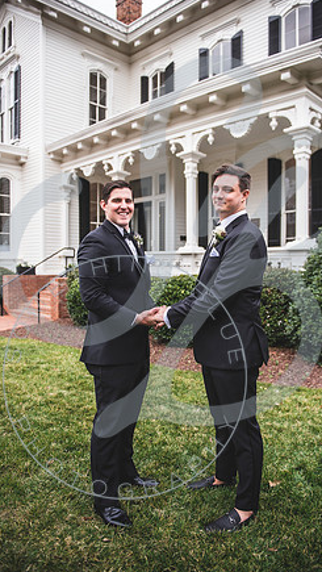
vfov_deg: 71.9
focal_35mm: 26
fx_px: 394
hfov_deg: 44.3
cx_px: 184
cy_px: 277
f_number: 2.8
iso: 100
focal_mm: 24
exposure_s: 1/400
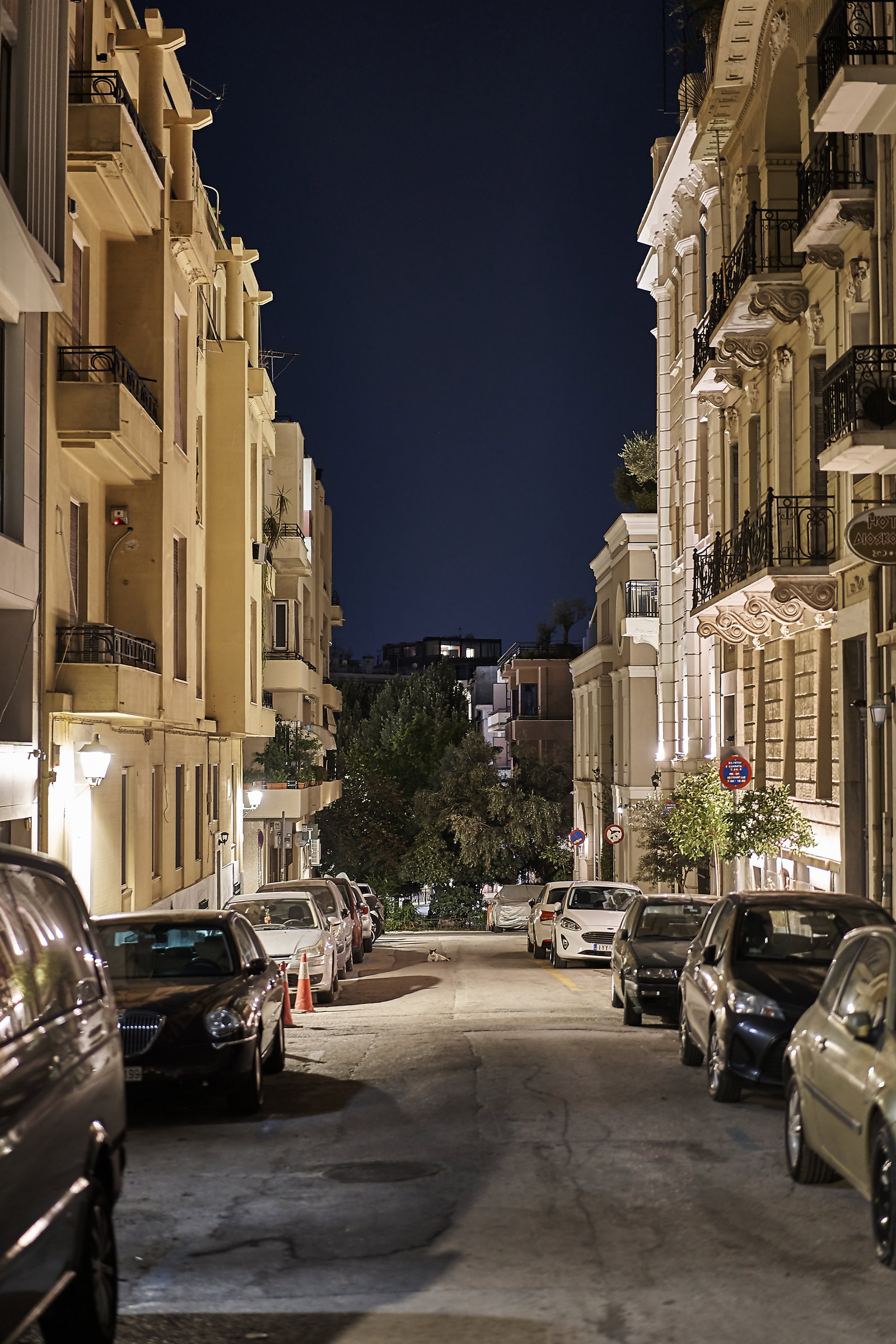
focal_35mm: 55
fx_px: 2053
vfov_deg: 36.2
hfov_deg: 24.6
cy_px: 672
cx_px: 448
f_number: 1.8
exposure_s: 1/10
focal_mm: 55
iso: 640
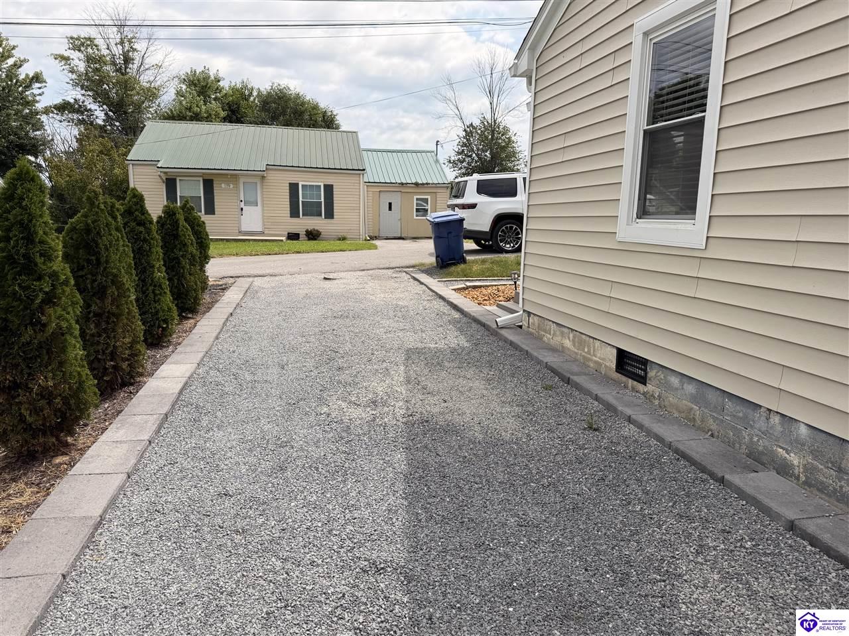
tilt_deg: -10.2
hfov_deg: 71.6
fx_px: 588
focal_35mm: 24
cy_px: 318
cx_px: 424
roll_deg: +1.3
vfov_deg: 56.8
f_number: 1.78
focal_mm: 6.76
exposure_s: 1/5319
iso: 80
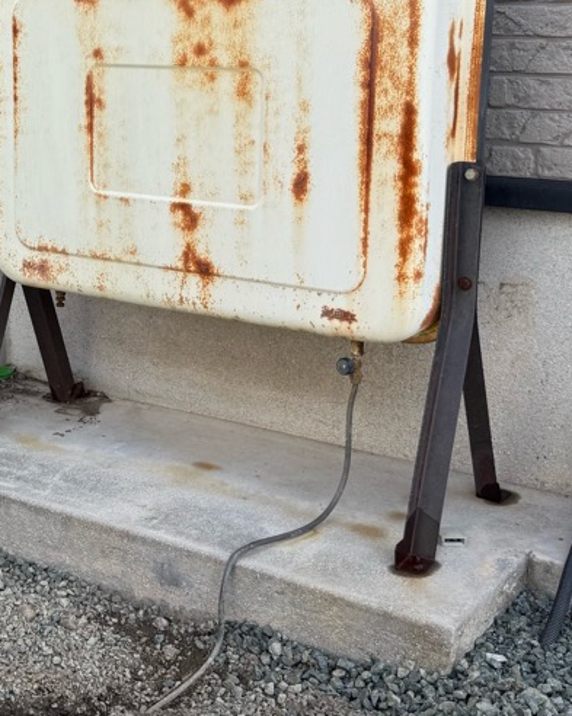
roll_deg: -0.6
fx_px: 1292
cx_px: 20
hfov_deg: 24.0
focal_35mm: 61
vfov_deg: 30.8
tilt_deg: -9.6
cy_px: 247
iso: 80
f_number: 1.78
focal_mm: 6.76
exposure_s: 1/1010
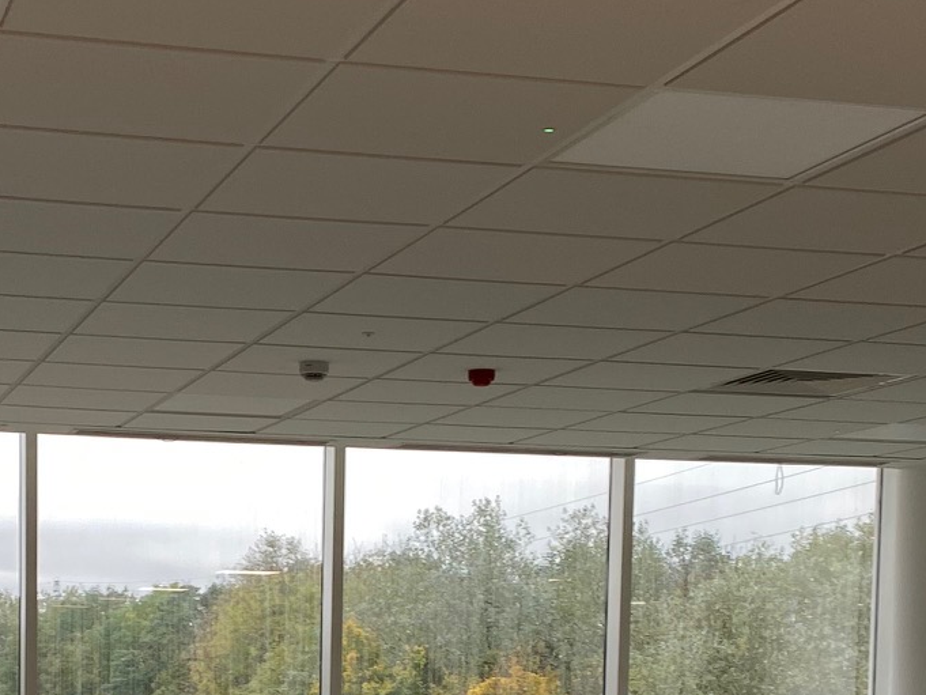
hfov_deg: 25.1
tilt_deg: -4.6
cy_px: 807
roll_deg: -0.6
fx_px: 2060
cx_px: 253
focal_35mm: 77
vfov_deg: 18.3
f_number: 1.8
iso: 50
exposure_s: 1/100
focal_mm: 4.25
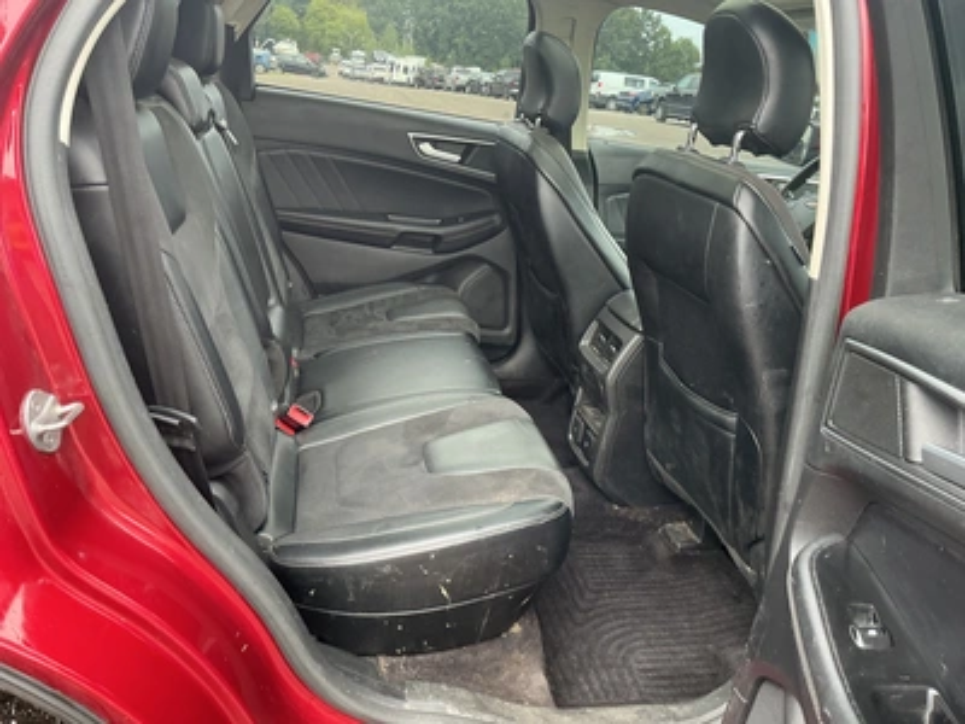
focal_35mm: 28
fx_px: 781
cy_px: 362
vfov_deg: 49.7
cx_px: 482
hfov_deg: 63.4
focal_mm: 3
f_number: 1.8
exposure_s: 1/72
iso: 64
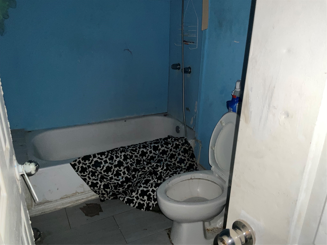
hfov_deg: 61.7
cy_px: 122
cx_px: 164
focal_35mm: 29
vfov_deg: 48.2
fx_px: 274
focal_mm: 3
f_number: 1.8
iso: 50
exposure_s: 1/30
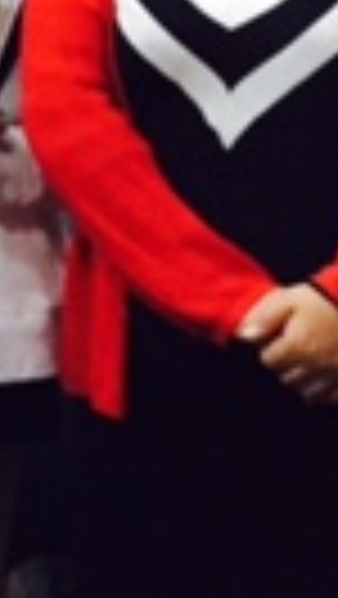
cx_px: -928
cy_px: -436
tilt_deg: +1.9
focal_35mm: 152
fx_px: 2417
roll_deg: -1.4
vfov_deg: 13.0
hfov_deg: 6.6
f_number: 2.2
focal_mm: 4.15
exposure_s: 1/30
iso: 200
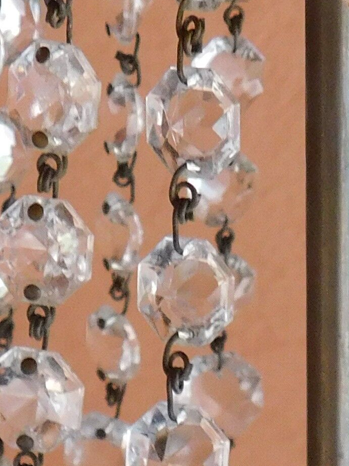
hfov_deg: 9.8
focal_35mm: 150
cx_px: 307
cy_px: 488
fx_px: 2017
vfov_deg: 13.0
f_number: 3.2
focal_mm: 5.3
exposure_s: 1/30
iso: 250
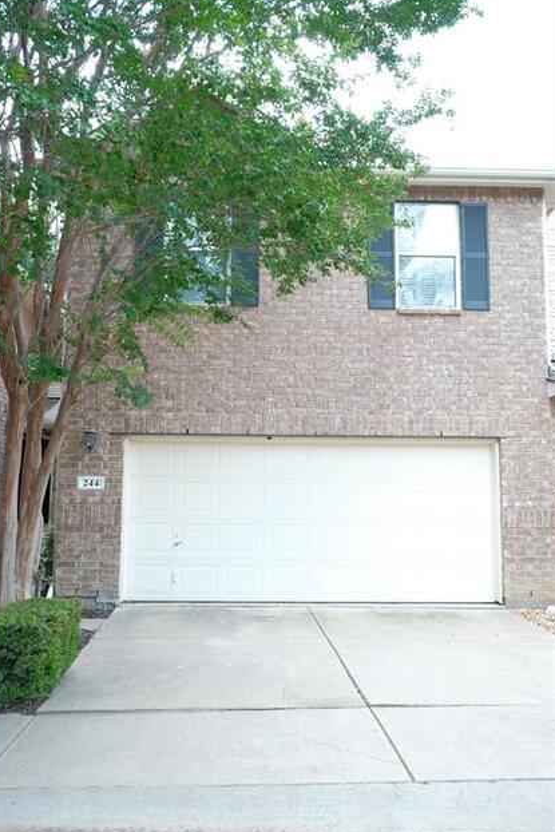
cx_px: 271
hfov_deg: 36.9
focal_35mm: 36
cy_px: 409
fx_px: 832
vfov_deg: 53.1
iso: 160
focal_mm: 23
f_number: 2.8
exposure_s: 1/125
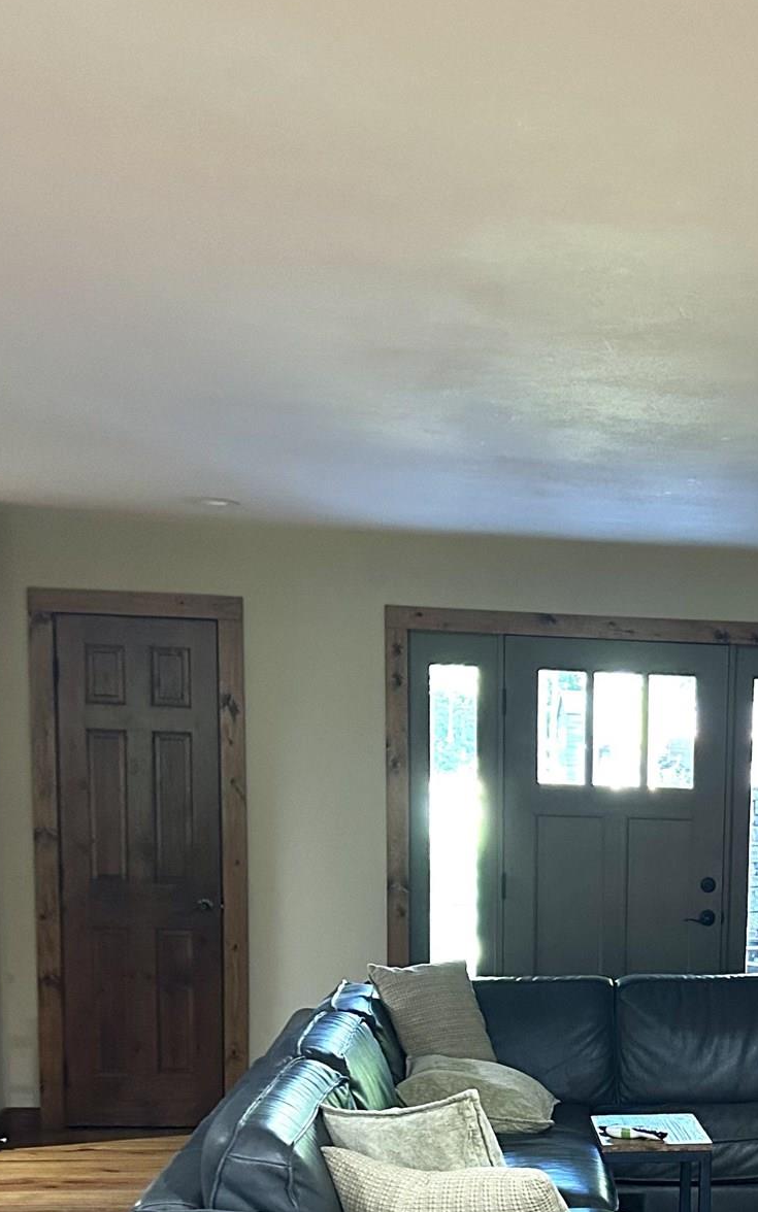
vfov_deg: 35.6
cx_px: 746
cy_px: 1057
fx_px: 1785
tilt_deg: -8.3
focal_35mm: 54
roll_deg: -2.5
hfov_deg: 23.1
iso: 500
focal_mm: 5.7
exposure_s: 1/40
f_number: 1.5
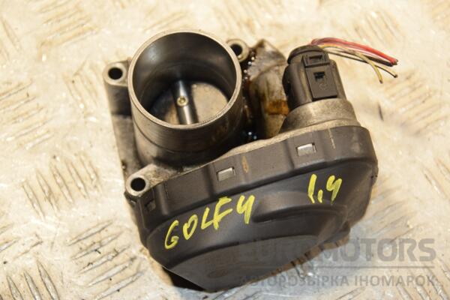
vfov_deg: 14.7
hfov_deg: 21.9
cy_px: 150
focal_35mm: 93
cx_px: 225
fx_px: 1162
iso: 800
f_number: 6.3
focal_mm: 62
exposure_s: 1/200
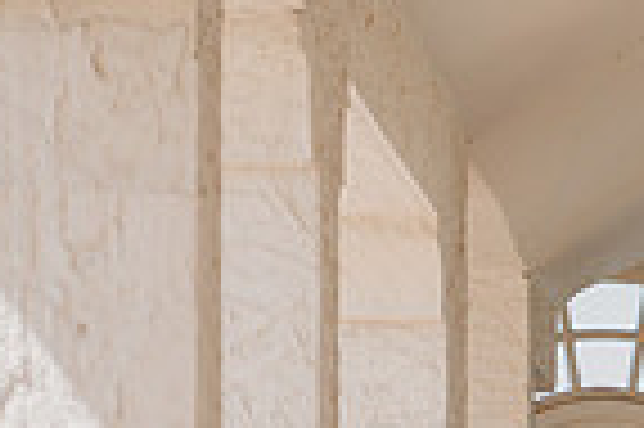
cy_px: 833
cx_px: 1274
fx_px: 5075
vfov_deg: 4.8
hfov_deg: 7.0
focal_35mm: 284
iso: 160
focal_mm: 70
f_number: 2.8
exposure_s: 1/800
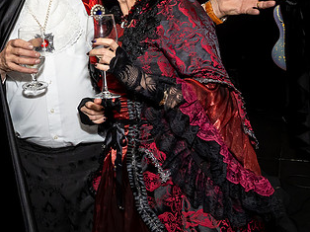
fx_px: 510
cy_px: -1
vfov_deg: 24.4
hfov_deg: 31.2
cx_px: -4
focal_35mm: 57
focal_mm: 17
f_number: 8
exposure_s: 1/250
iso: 800
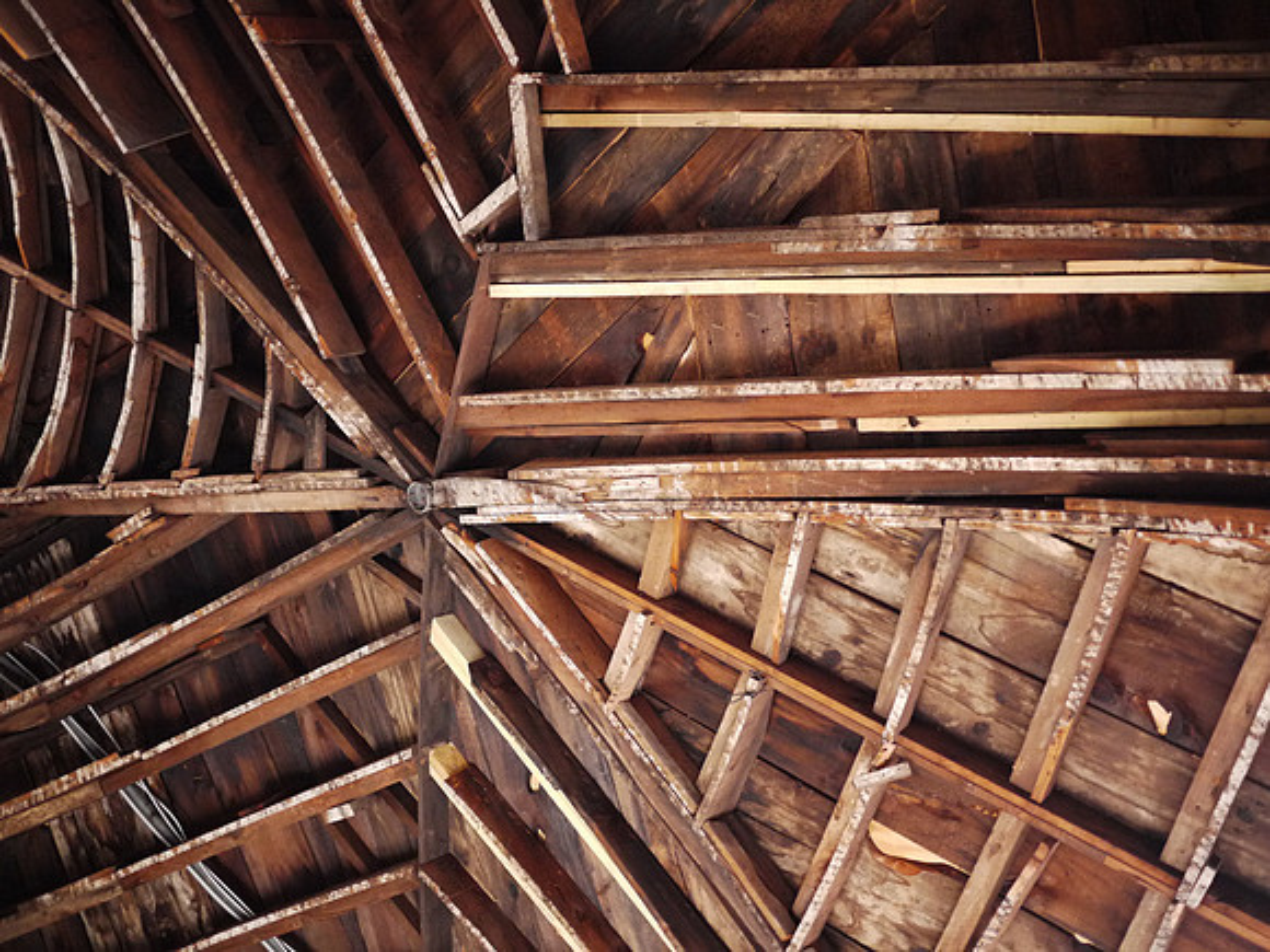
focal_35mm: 40
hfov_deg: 46.8
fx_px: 1468
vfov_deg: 36.0
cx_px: 635
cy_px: 476
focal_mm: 20
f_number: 1.7
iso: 800
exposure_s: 1/80
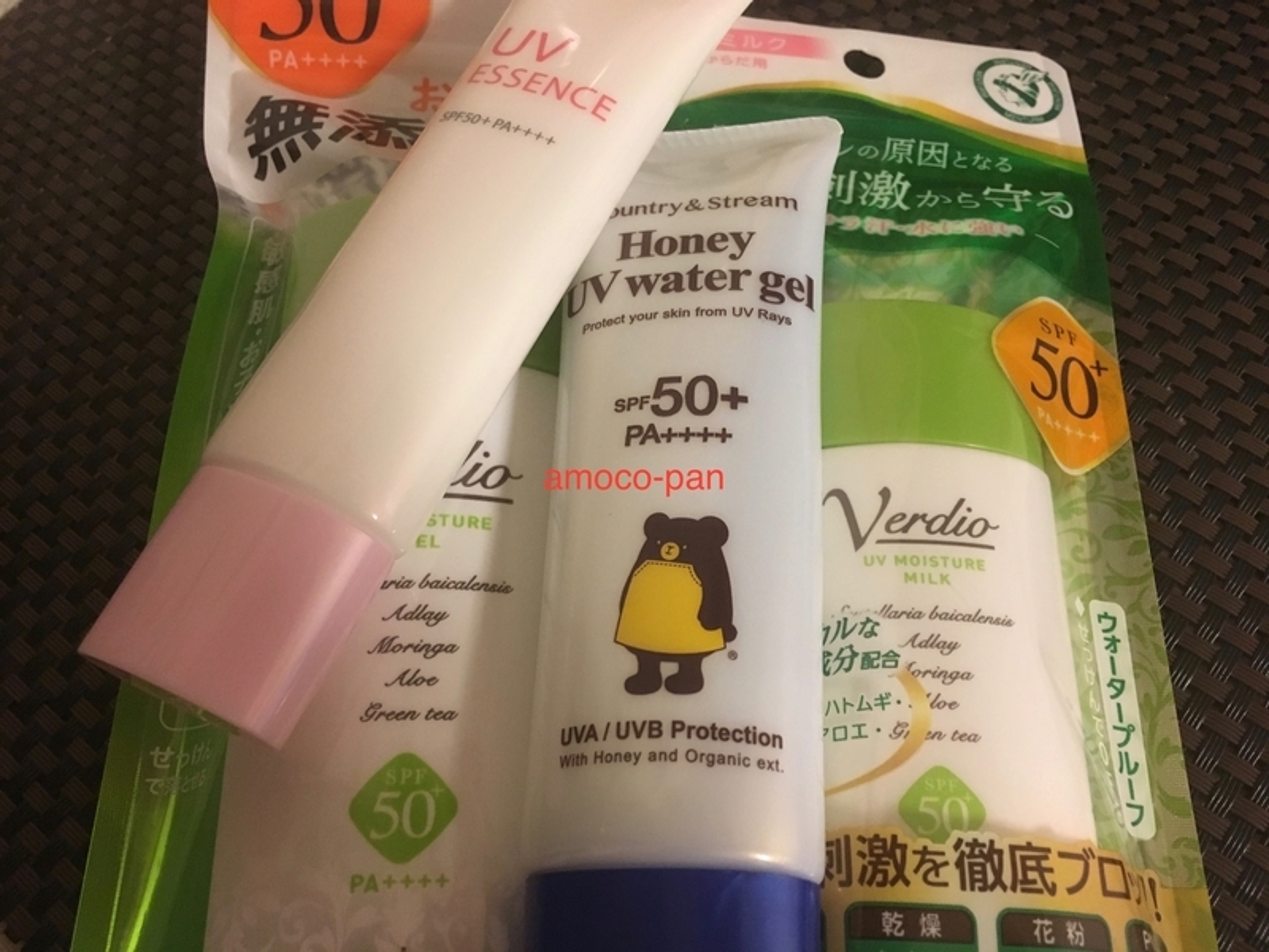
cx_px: 634
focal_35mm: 29
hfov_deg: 61.7
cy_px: 476
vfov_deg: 48.2
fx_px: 1063
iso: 200
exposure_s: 1/15
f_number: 2.2
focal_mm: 4.15
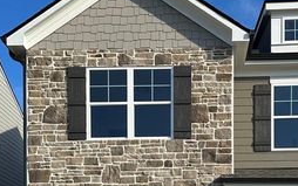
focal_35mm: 50
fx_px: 406
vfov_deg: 25.6
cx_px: 189
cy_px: 136
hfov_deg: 40.0
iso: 80
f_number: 1.78
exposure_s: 1/3155
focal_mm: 6.86
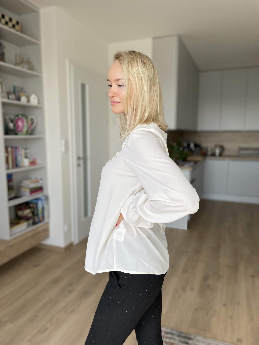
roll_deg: +0.7
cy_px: 172
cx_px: 130
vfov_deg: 67.3
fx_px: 259
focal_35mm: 26
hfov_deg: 53.1
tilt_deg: -7.5
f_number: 1.6
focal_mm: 4.2
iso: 50
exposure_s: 1/564
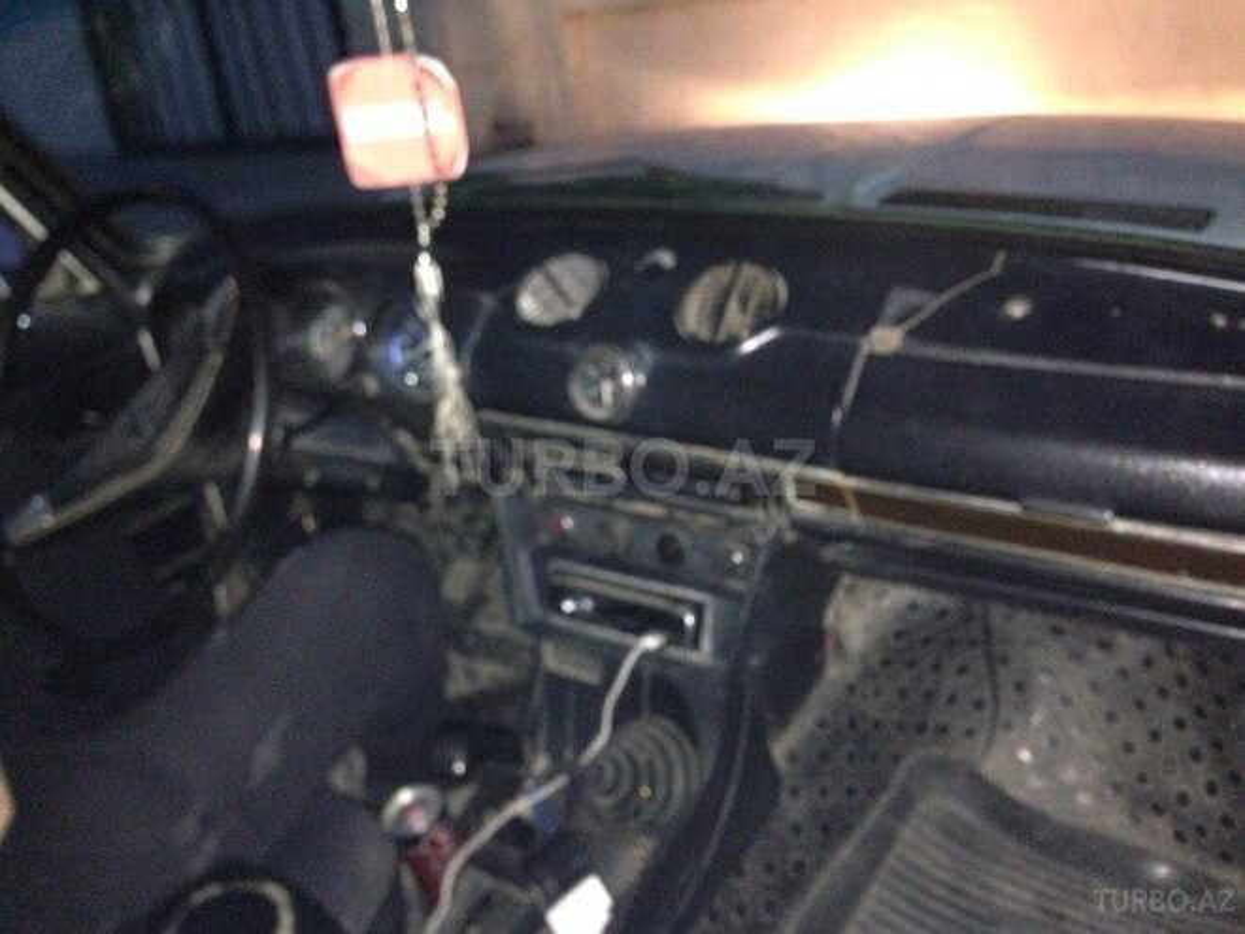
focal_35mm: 33
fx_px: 1187
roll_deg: +9.5
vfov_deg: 42.9
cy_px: 467
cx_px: 622
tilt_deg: -24.2
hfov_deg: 55.4
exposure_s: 1/16
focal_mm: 4.12
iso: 800
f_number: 2.4
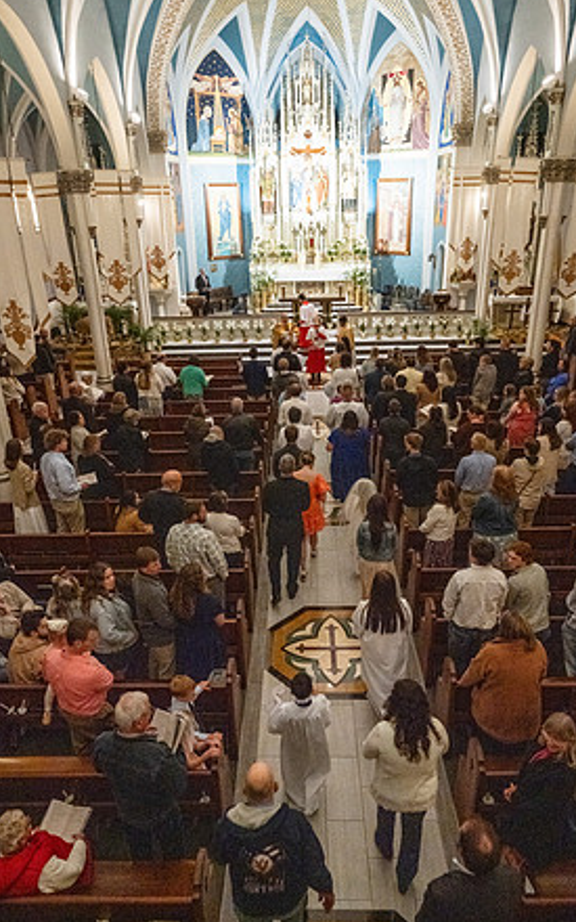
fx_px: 628
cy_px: 459
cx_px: 291
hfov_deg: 49.3
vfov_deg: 72.5
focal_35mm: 25
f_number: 11
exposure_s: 1/60
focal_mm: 24
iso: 5000
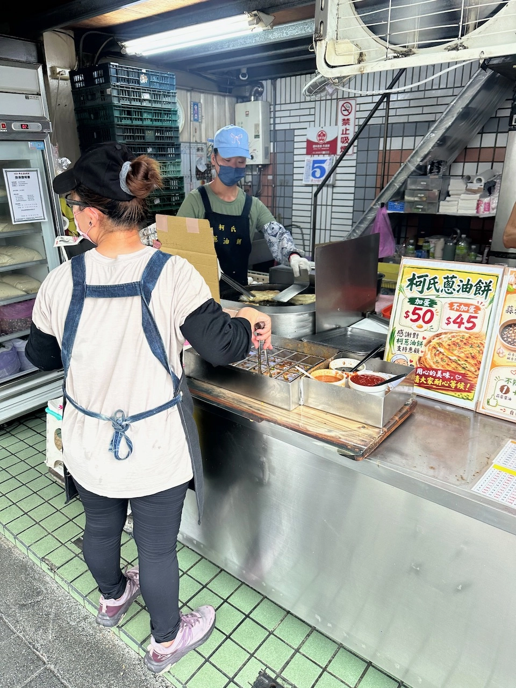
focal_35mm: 24
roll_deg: -0.1
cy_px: 344
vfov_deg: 71.6
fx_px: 477
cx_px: 258
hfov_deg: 56.8
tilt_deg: -18.4
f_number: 1.8
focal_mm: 6.9
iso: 125
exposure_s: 1/120
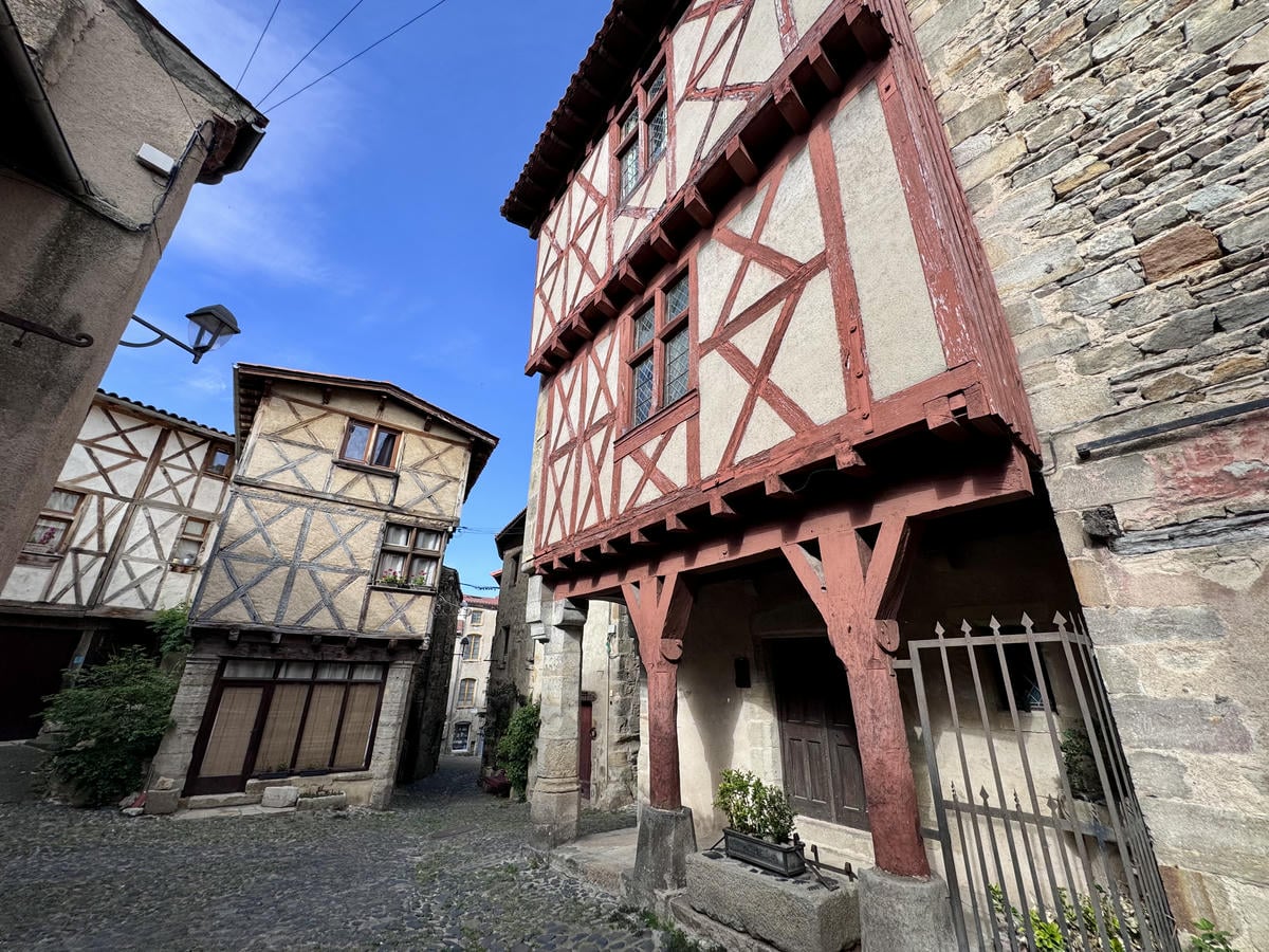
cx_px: 634
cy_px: 476
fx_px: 513
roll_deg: -1.6
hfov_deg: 102.1
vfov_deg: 85.7
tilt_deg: +23.6
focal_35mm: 14
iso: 40
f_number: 2.2
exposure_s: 1/910
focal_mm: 2.22
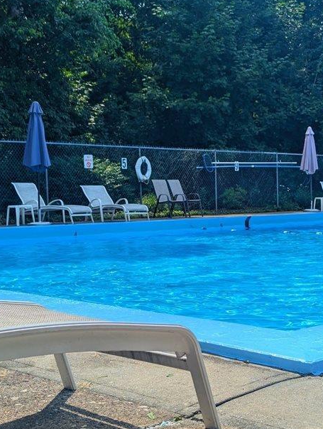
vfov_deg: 31.6
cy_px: 253
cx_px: 197
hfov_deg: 24.0
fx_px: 757
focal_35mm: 61
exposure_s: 1/2169
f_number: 1.85
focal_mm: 6.81
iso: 41
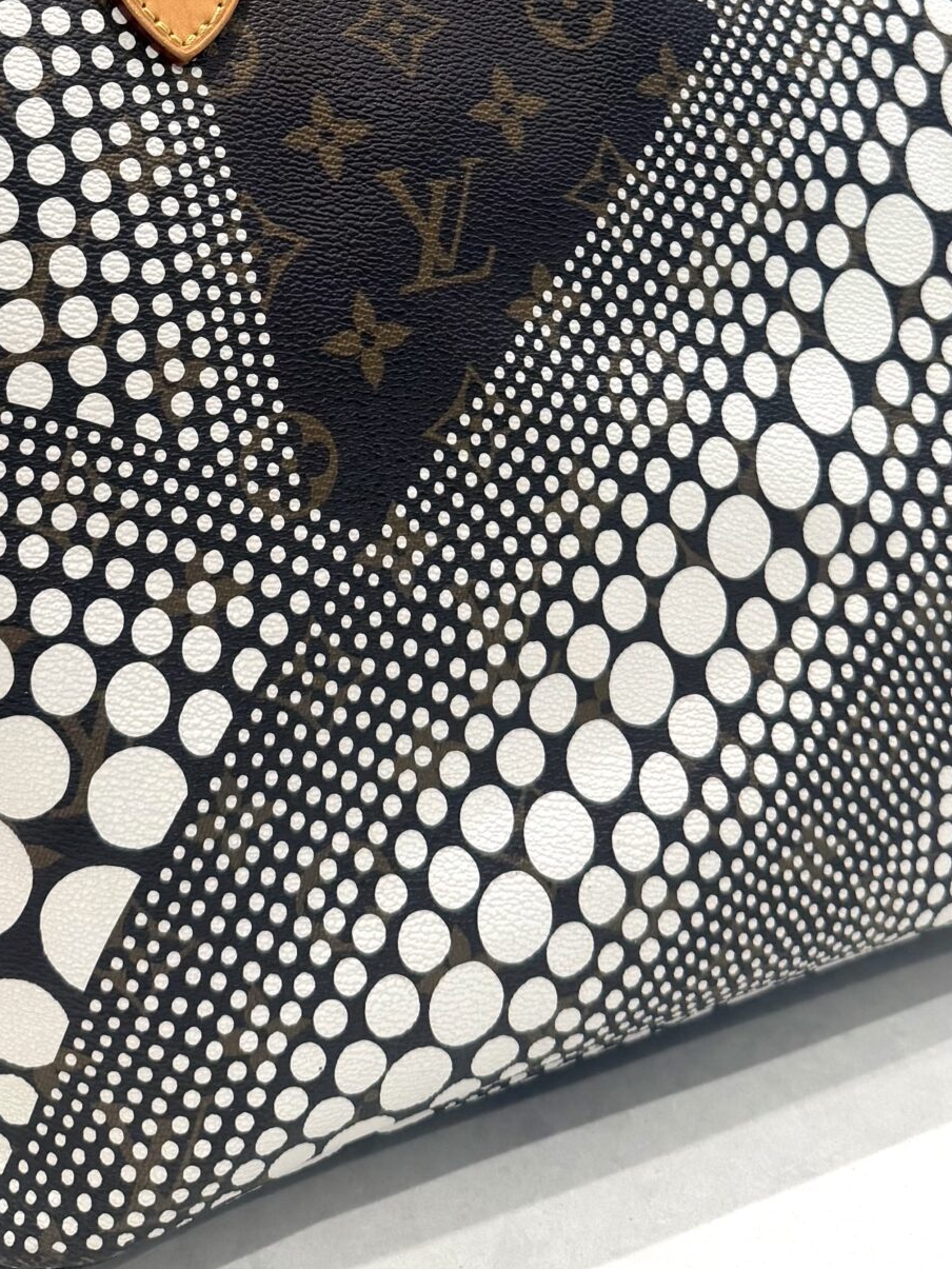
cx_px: 381
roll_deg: +2.4
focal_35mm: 51
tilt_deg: -10.8
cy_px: 81
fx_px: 1870
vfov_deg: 34.9
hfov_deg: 28.5
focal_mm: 6.76
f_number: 1.78
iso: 200
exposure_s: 1/120
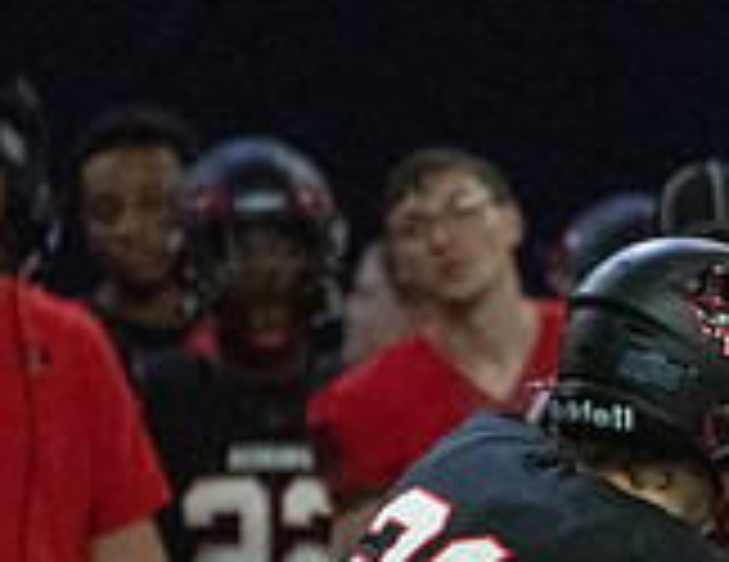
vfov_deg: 0.8
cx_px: 1558
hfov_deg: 1.0
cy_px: 725
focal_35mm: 1880
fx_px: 40006
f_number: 5.6
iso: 8000
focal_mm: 388
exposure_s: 1/1000
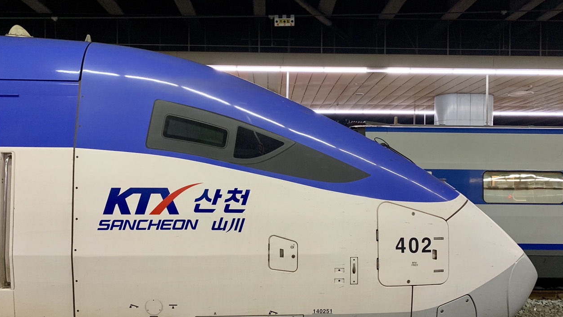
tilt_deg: -1.1
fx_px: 433
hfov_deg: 66.1
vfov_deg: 40.0
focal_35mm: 29
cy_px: 194
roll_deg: -0.7
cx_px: 277
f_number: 1.8
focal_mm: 4.25
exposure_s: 1/60
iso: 200
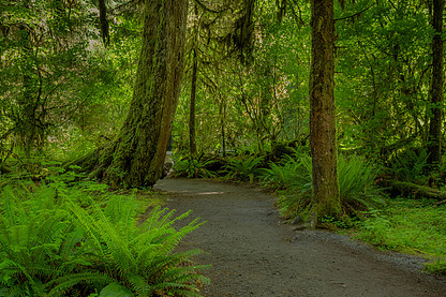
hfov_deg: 42.7
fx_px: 570
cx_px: 208
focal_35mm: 46
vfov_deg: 29.1
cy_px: 192
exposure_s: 1/1.67
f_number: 16
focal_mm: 31.5
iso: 400
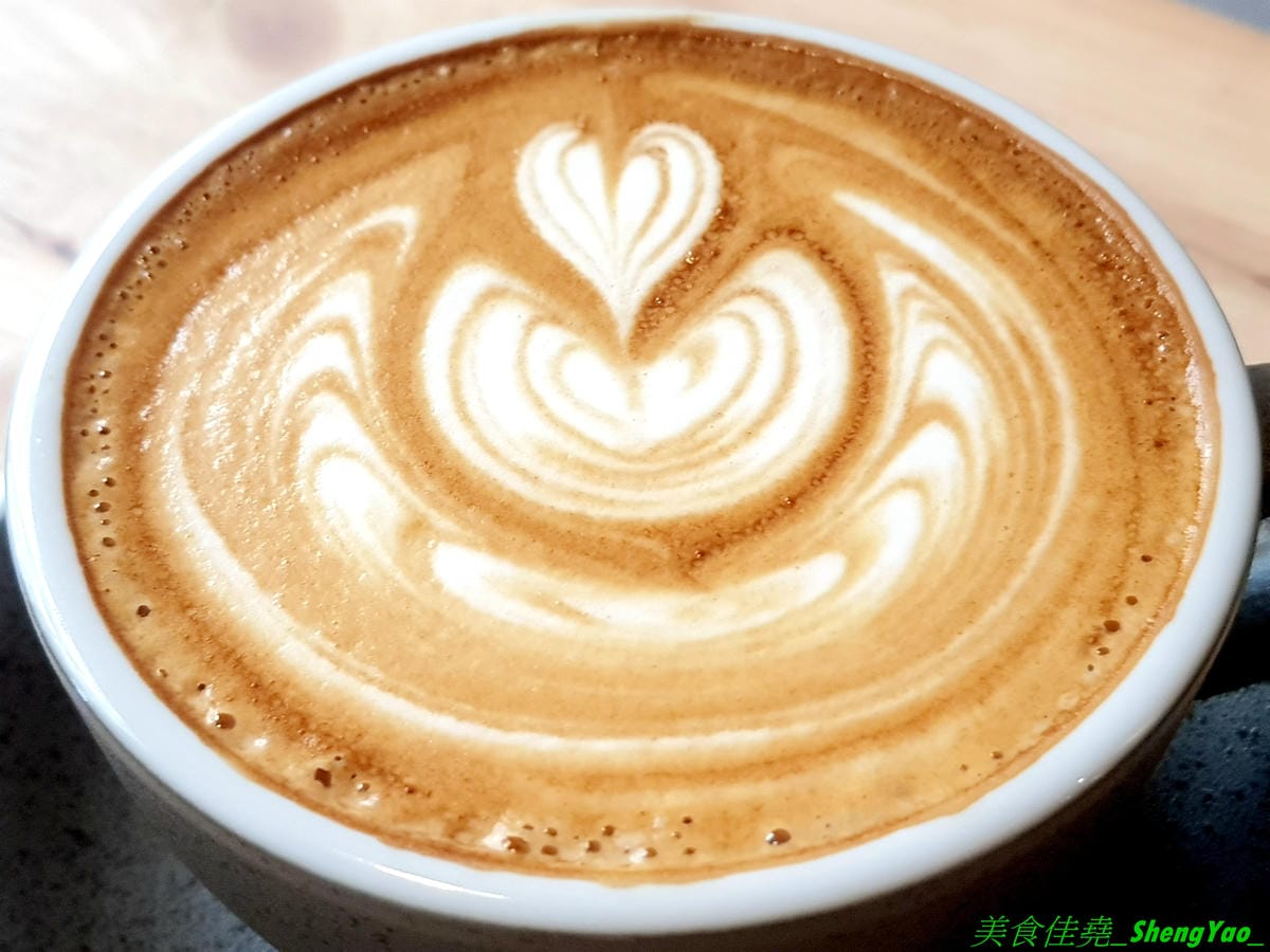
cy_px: 476
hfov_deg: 67.3
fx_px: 954
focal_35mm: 26
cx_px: 635
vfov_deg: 53.1
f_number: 1.7
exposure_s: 1/60
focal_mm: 4.3
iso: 125
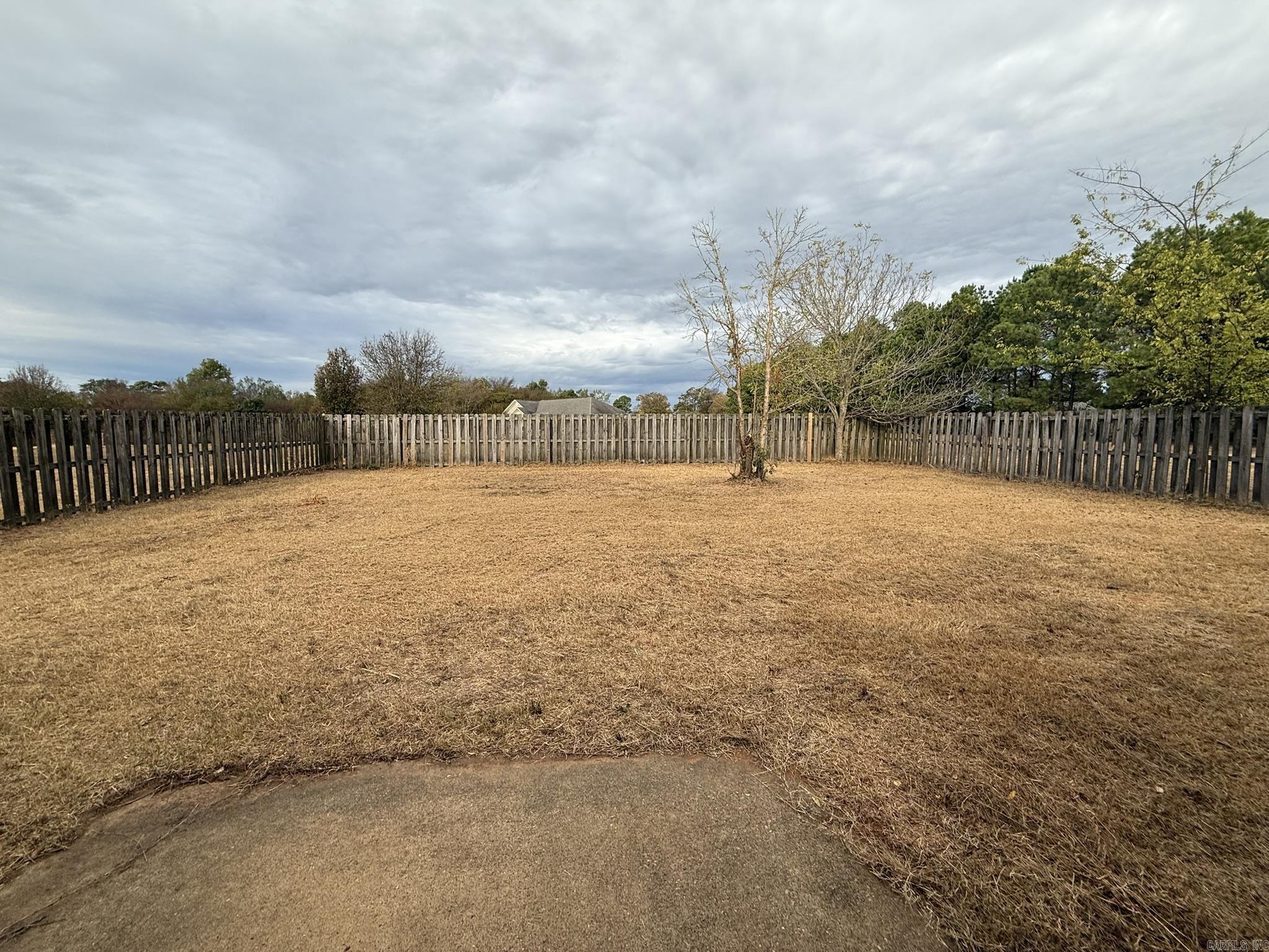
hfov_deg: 102.1
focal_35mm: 14
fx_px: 513
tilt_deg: -3.1
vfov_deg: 85.7
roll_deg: -0.4
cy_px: 476
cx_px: 634
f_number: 2.2
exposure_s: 1/405
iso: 50
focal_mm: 2.22
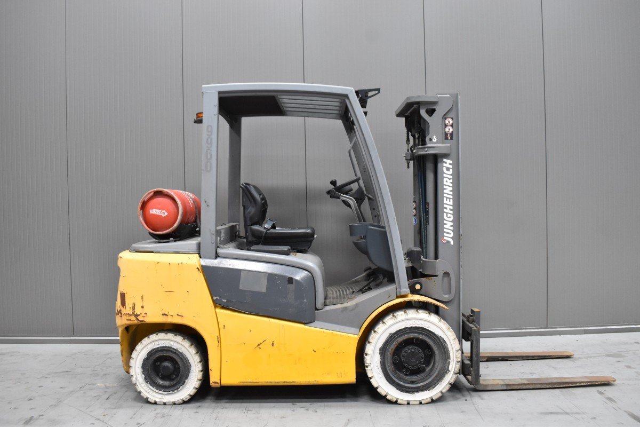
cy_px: 214
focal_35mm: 30
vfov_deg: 43.6
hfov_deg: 61.9
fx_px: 533
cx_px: 320
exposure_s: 1/40
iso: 1600
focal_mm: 20
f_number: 5
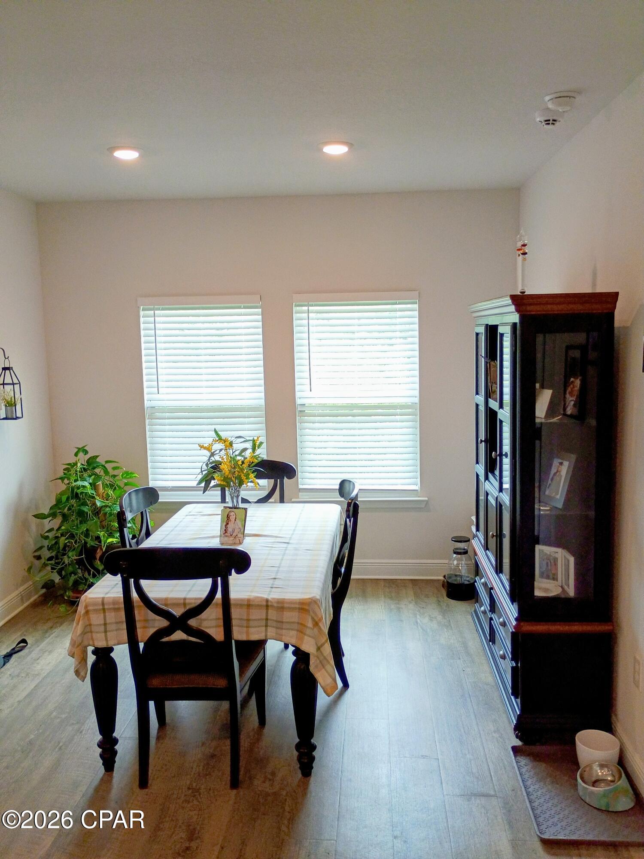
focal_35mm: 29
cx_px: 322
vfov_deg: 61.7
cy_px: 430
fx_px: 719
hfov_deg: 48.2
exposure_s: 1/60
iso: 146
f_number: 1.8
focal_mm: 4.27
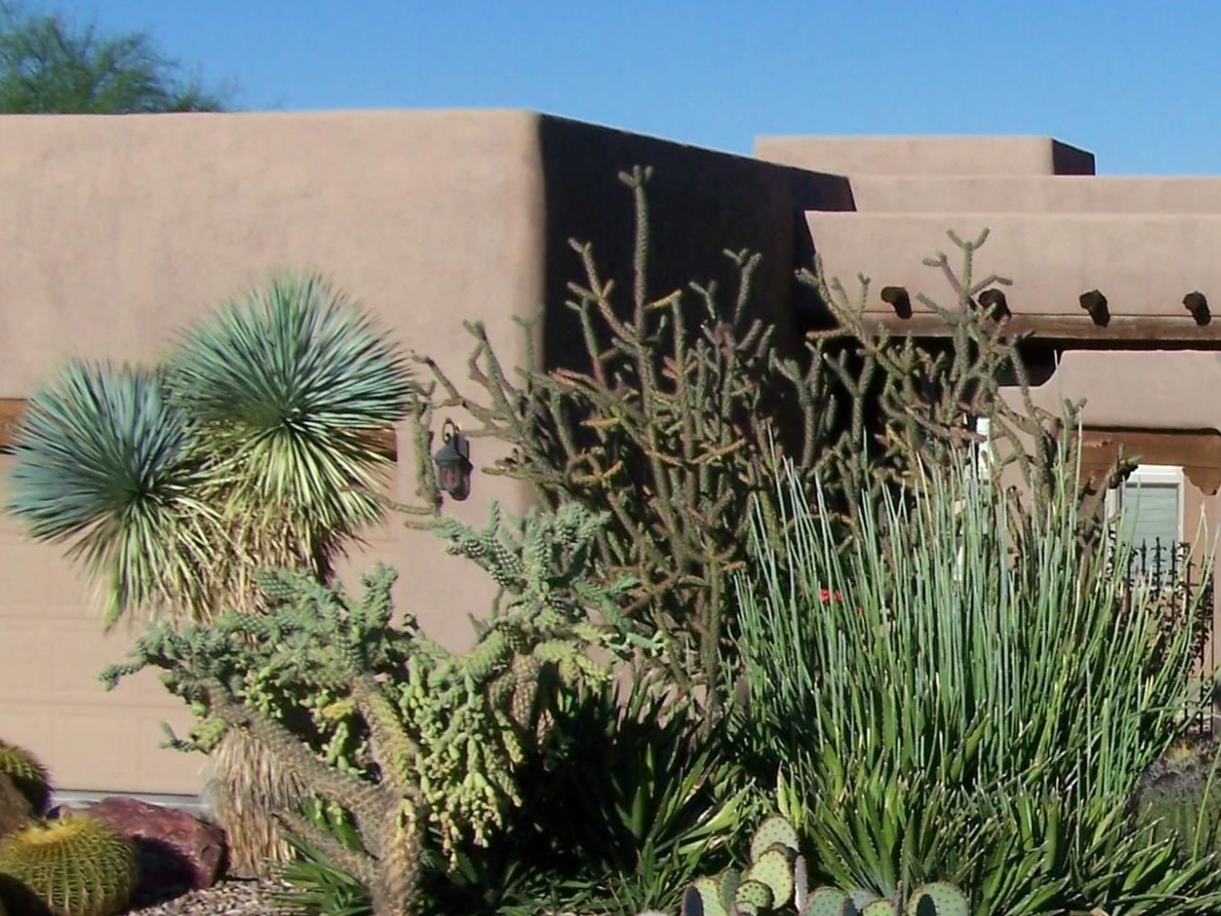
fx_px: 3069
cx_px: 1208
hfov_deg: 21.7
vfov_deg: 17.0
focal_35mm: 87
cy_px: 580
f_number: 4
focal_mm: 6.3
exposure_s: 1/800
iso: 64
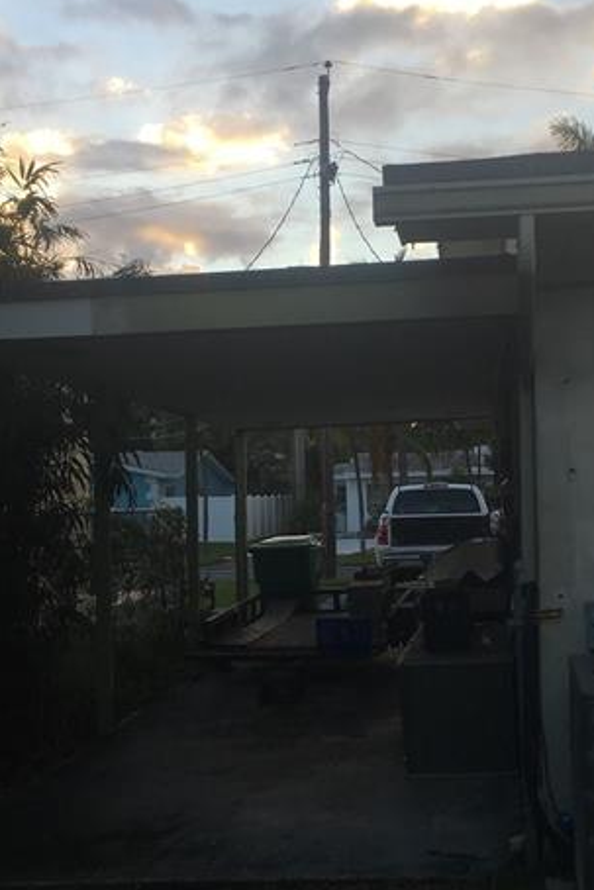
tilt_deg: +1.7
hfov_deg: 26.5
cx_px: 341
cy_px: 516
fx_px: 1261
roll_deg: +0.0
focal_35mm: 51
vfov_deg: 38.8
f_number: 2.2
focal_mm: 4.15
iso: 25
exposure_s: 1/304
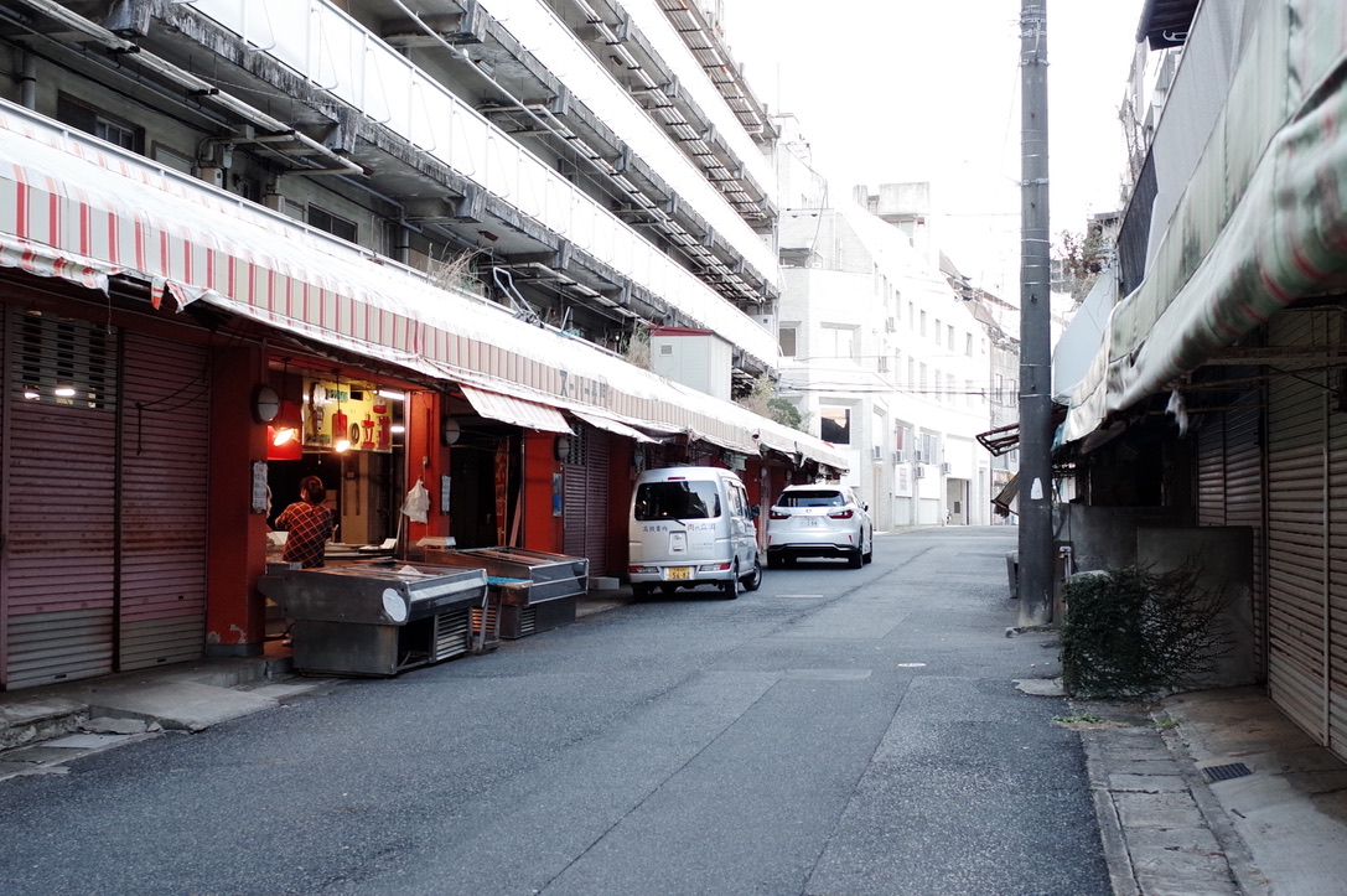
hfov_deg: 41.9
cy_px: 448
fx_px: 1757
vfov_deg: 28.6
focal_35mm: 47
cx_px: 674
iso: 320
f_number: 2.8
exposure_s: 1/40
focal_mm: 18.3
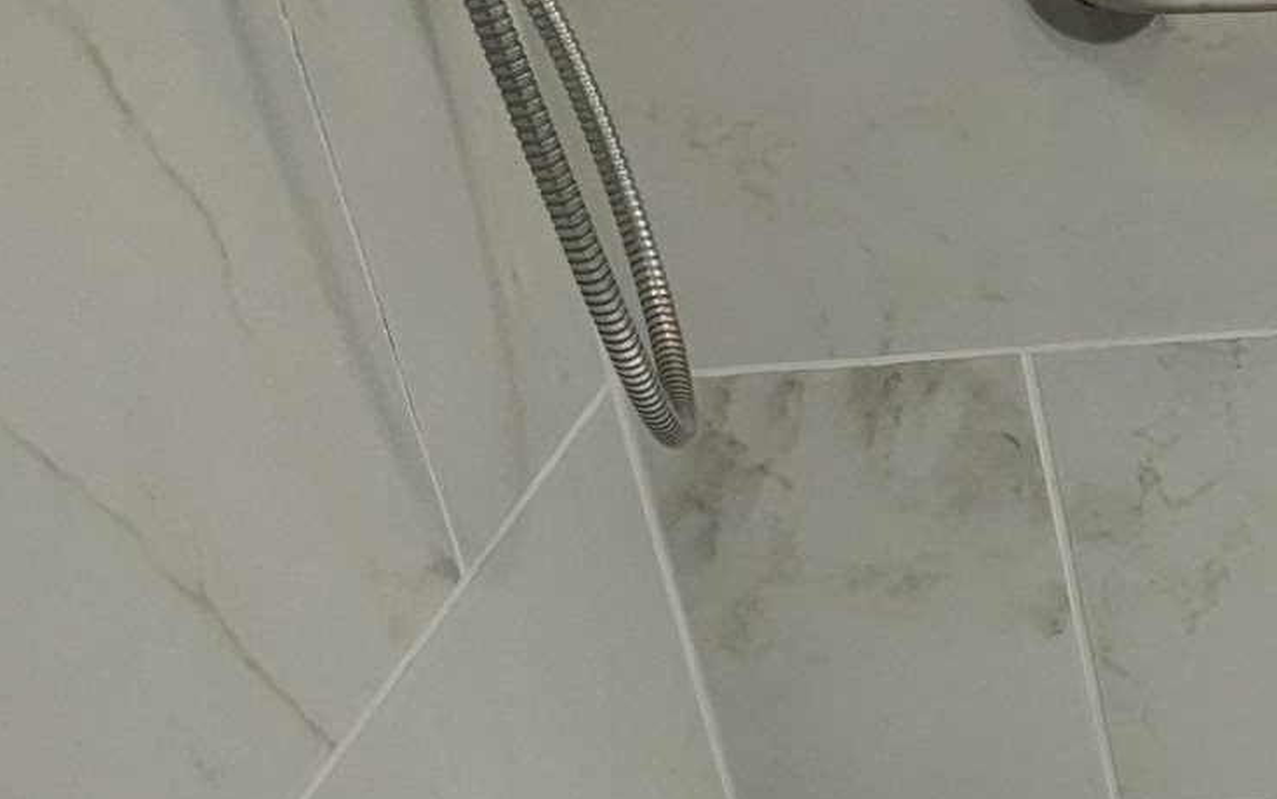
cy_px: 876
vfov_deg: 17.7
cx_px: 2170
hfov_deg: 21.4
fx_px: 2471
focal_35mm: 71
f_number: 2.2
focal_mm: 2.35
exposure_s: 1/193
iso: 48
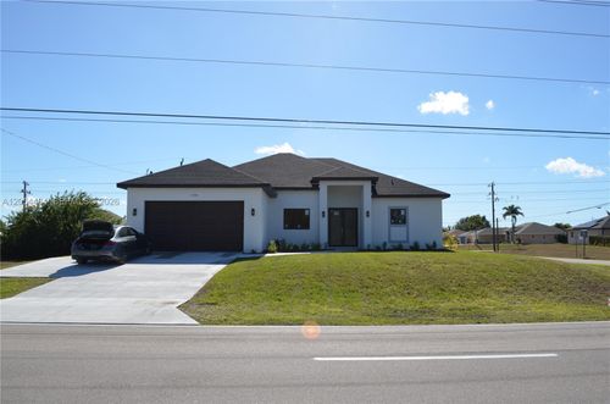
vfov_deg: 47.7
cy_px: 202
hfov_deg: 67.5
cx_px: 305
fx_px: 456
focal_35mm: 27
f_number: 9
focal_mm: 18
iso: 100
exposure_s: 1/320
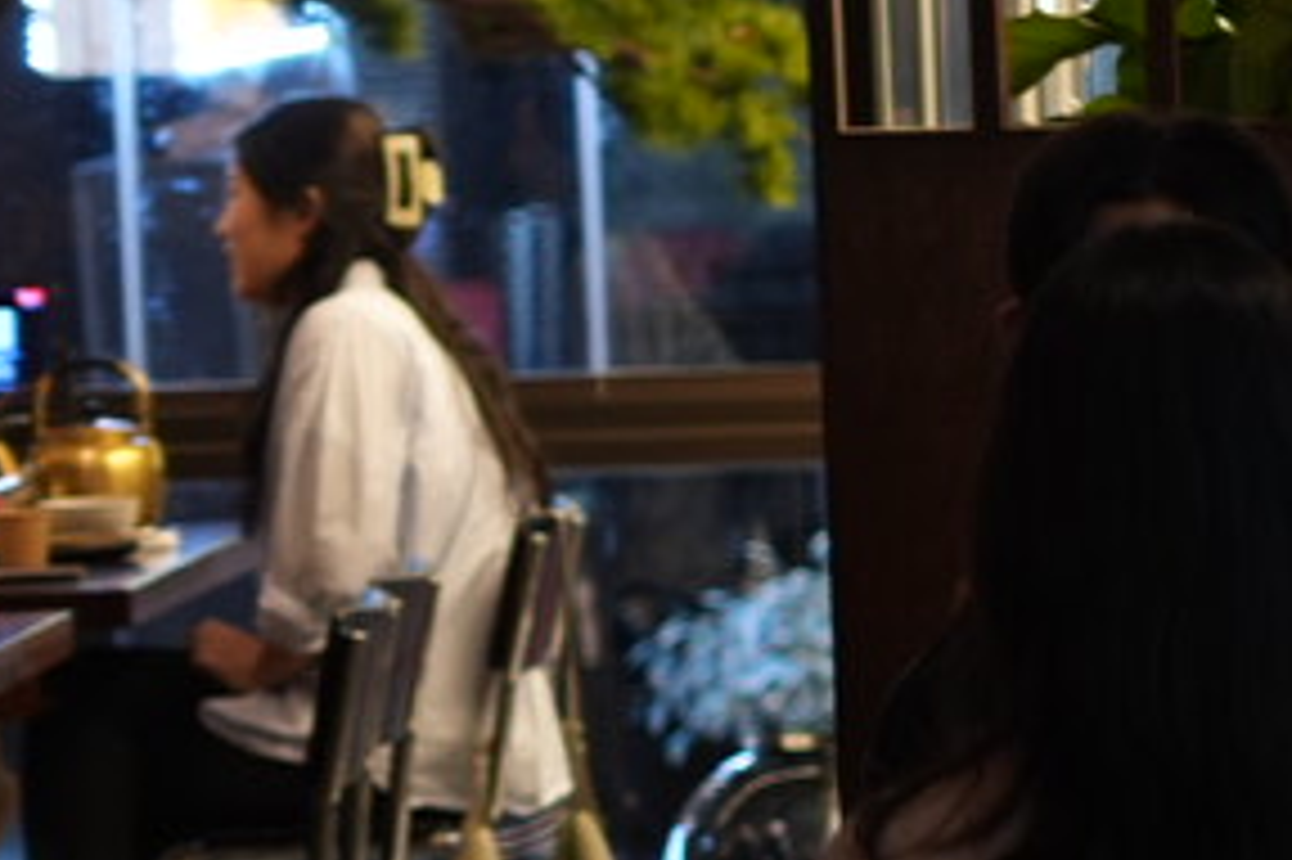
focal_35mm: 282
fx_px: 10114
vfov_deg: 4.9
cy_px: 626
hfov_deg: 6.9
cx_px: 3138
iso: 500
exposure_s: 1/60
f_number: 1.8
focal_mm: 50
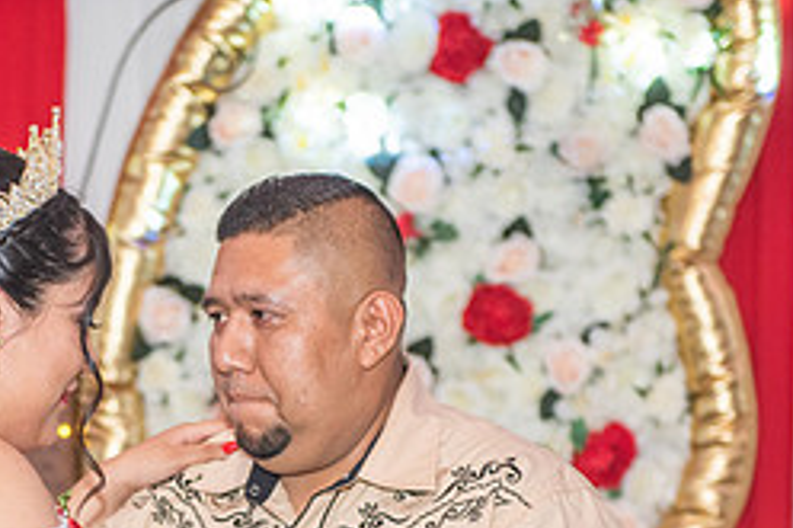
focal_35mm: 164
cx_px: 176
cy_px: 613
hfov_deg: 12.5
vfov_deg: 8.3
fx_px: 3610
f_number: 3.2
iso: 800
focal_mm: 70
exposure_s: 1/160
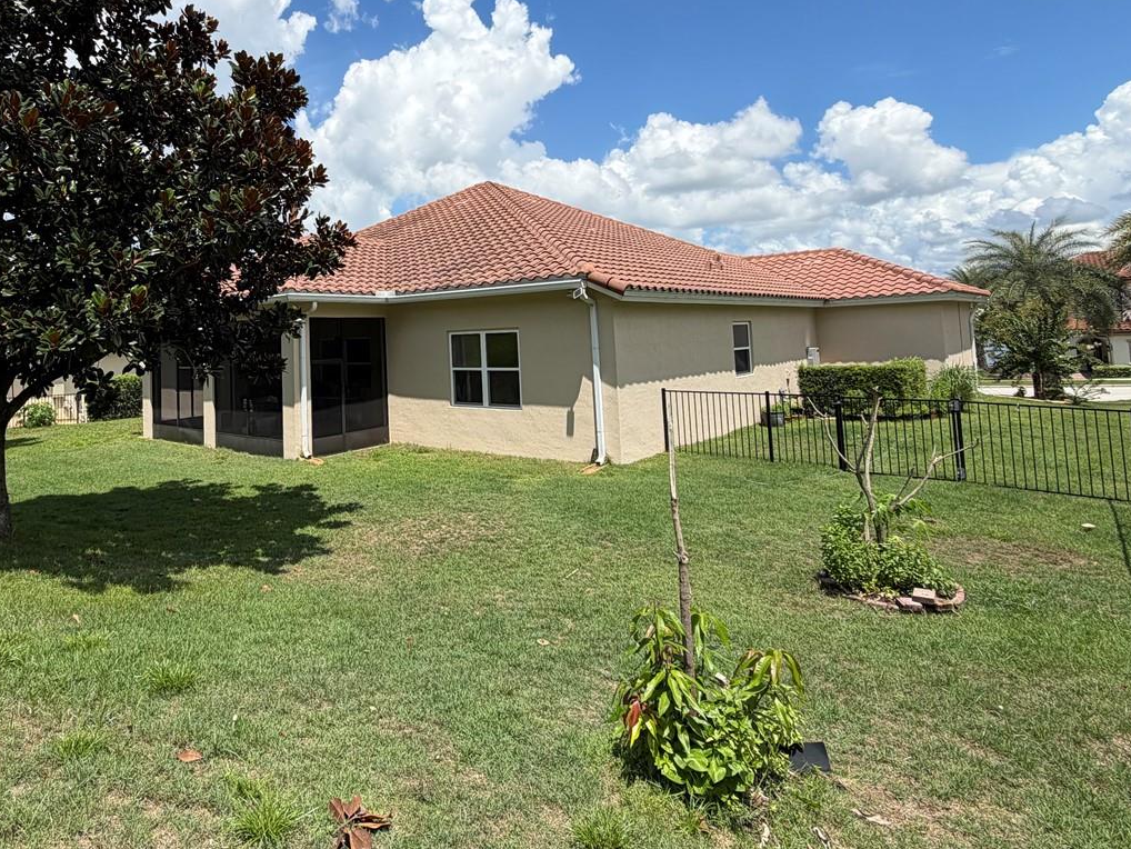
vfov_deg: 59.8
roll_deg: +2.2
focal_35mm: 22
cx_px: 398
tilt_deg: +3.7
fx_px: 719
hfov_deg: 74.5
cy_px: 290
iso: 20
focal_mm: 2.22
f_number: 2.2
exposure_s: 1/901
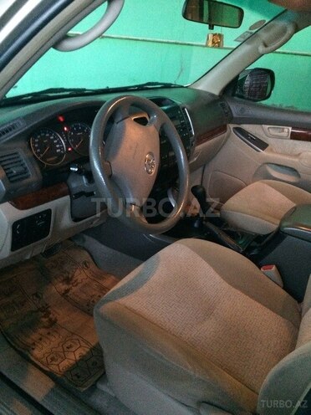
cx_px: 156
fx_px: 347
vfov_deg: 61.7
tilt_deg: -23.3
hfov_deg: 48.2
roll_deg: -4.3
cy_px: 208
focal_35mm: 29
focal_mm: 4.15
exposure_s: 1/17
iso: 500
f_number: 2.2
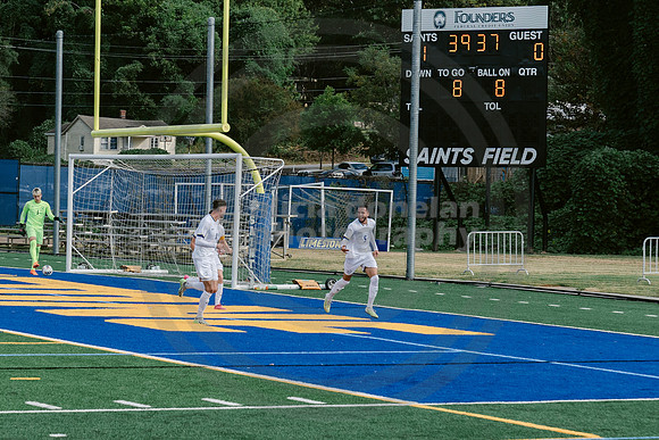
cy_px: 245
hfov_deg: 15.2
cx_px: 191
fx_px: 2469
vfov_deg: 10.2
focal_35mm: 135
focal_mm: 70
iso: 640
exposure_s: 1/1600
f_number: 5.6
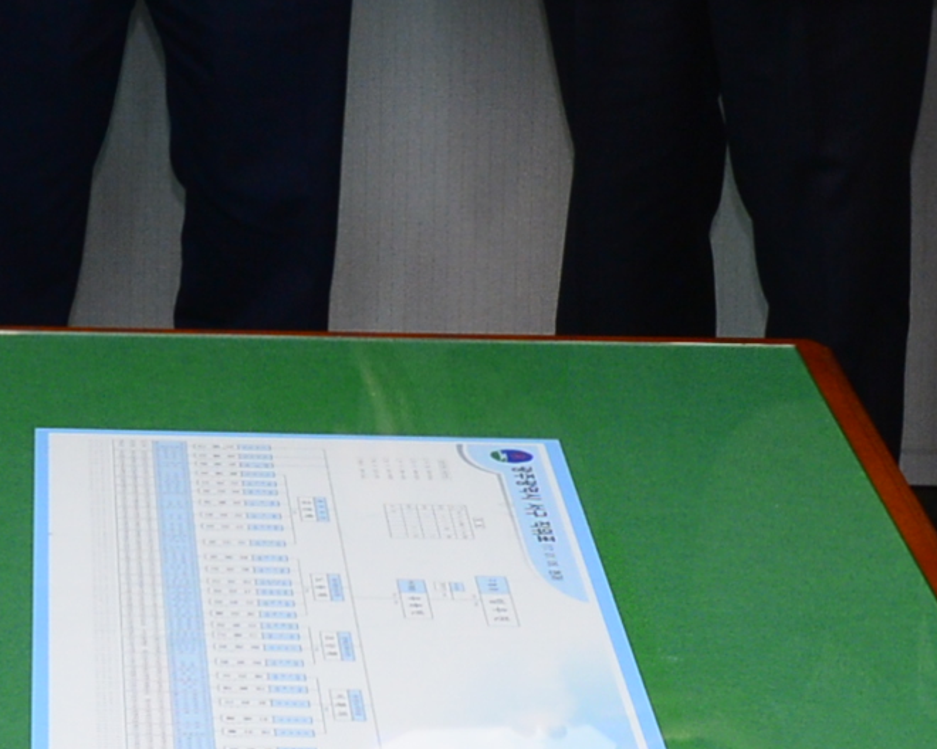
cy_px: -853
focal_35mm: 168
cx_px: -23
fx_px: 4659
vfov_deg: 8.6
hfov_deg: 11.4
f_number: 8
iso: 1600
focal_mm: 32
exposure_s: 1/60
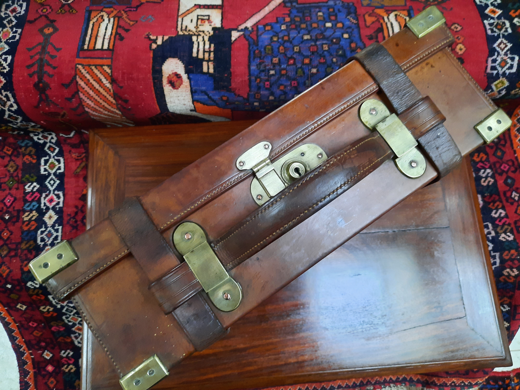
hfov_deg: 69.4
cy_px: 195
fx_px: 376
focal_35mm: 25
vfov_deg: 54.9
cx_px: 260
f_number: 2
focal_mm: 4.6
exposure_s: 1/20
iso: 640
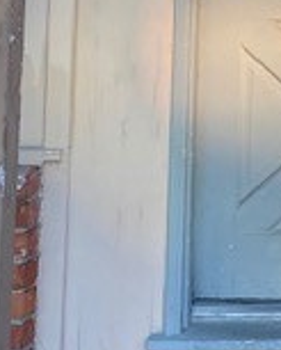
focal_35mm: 106
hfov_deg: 13.6
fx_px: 1099
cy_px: -105
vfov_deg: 17.0
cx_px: 443
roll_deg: +0.0
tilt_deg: +5.5
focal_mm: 4.25
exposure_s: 1/122
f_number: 1.8
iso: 40
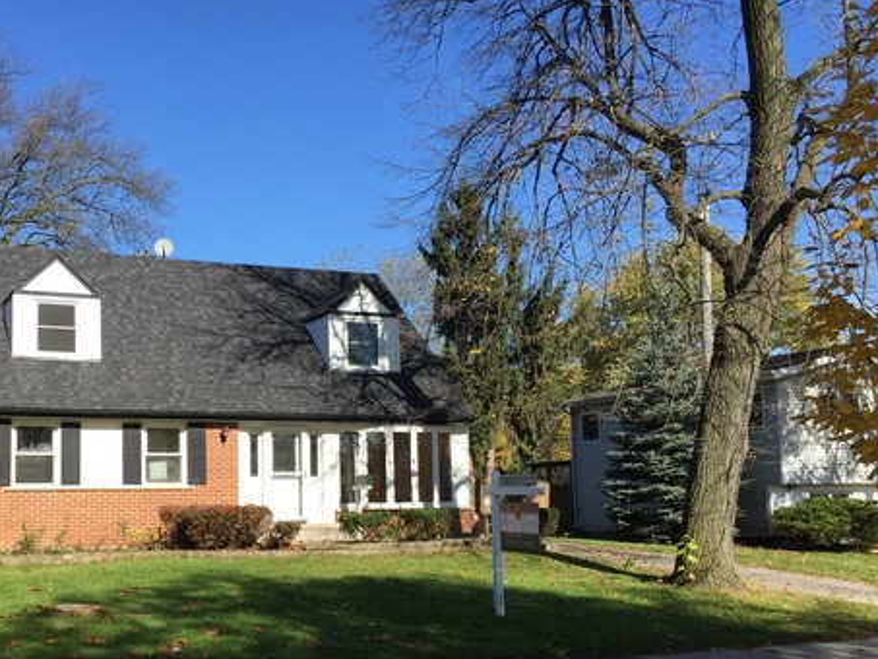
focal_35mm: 41
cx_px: 275
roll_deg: -0.6
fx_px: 1040
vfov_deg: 34.9
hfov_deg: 44.9
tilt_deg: +3.3
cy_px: 430
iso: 32
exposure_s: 1/1319
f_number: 2.2
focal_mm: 4.15
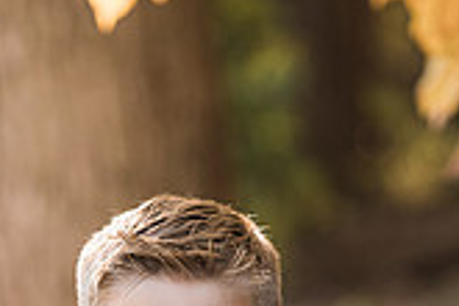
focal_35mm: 409
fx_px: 5214
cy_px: 554
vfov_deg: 3.3
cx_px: 200
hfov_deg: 5.0
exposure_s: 1/640
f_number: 3.5
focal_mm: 150
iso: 500
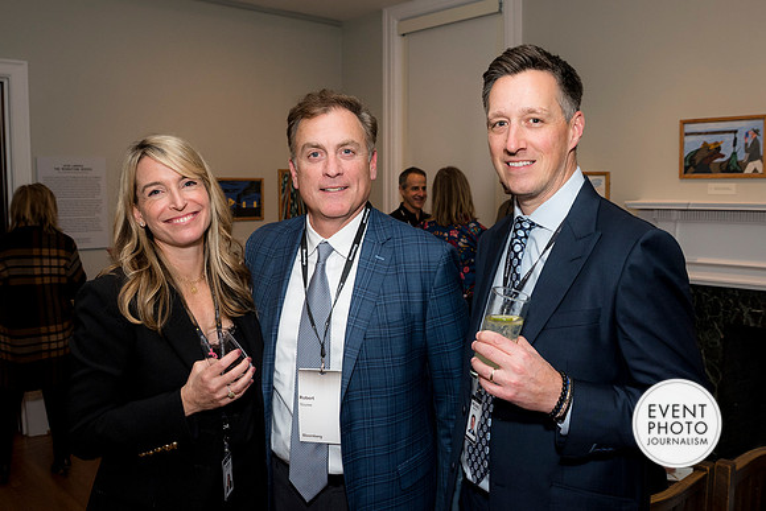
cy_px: 260
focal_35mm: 33
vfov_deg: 40.5
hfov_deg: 57.9
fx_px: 693
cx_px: 385
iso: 800
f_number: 5
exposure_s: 1/125
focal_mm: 24
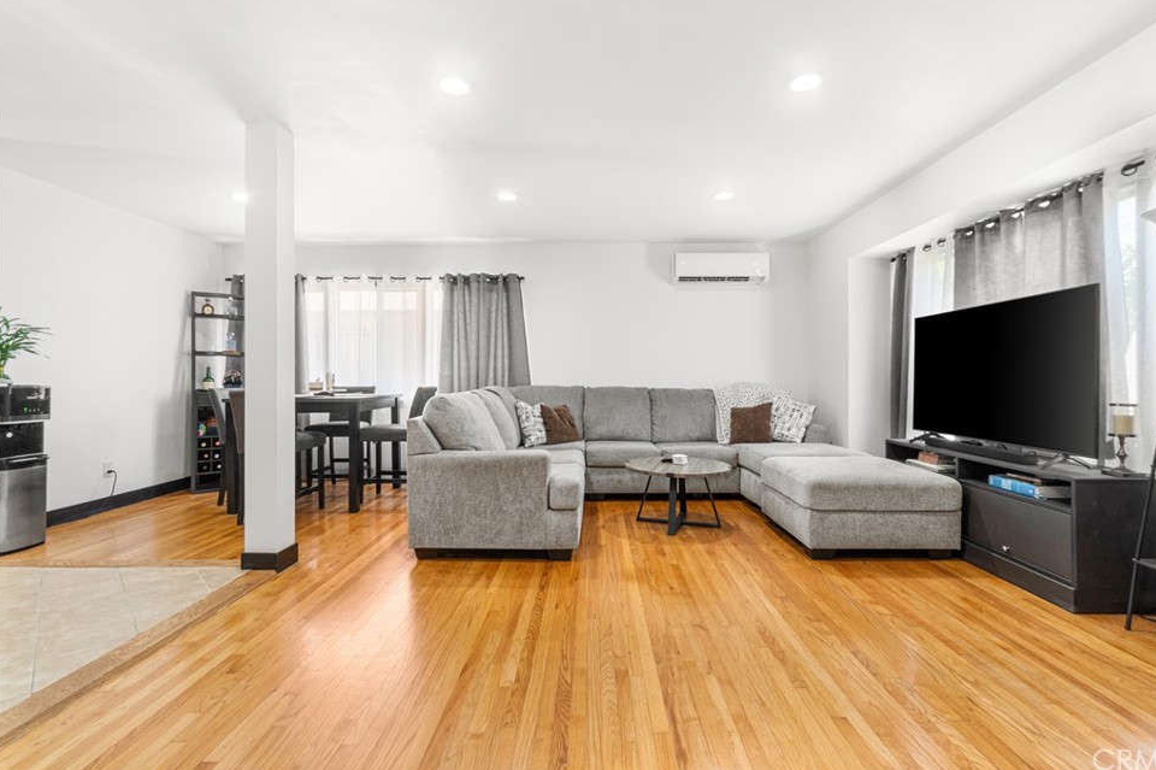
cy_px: 366
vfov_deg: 73.6
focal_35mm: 16
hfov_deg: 96.7
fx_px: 513
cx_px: 611
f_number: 7.1
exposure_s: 1/5
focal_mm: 10
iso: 320
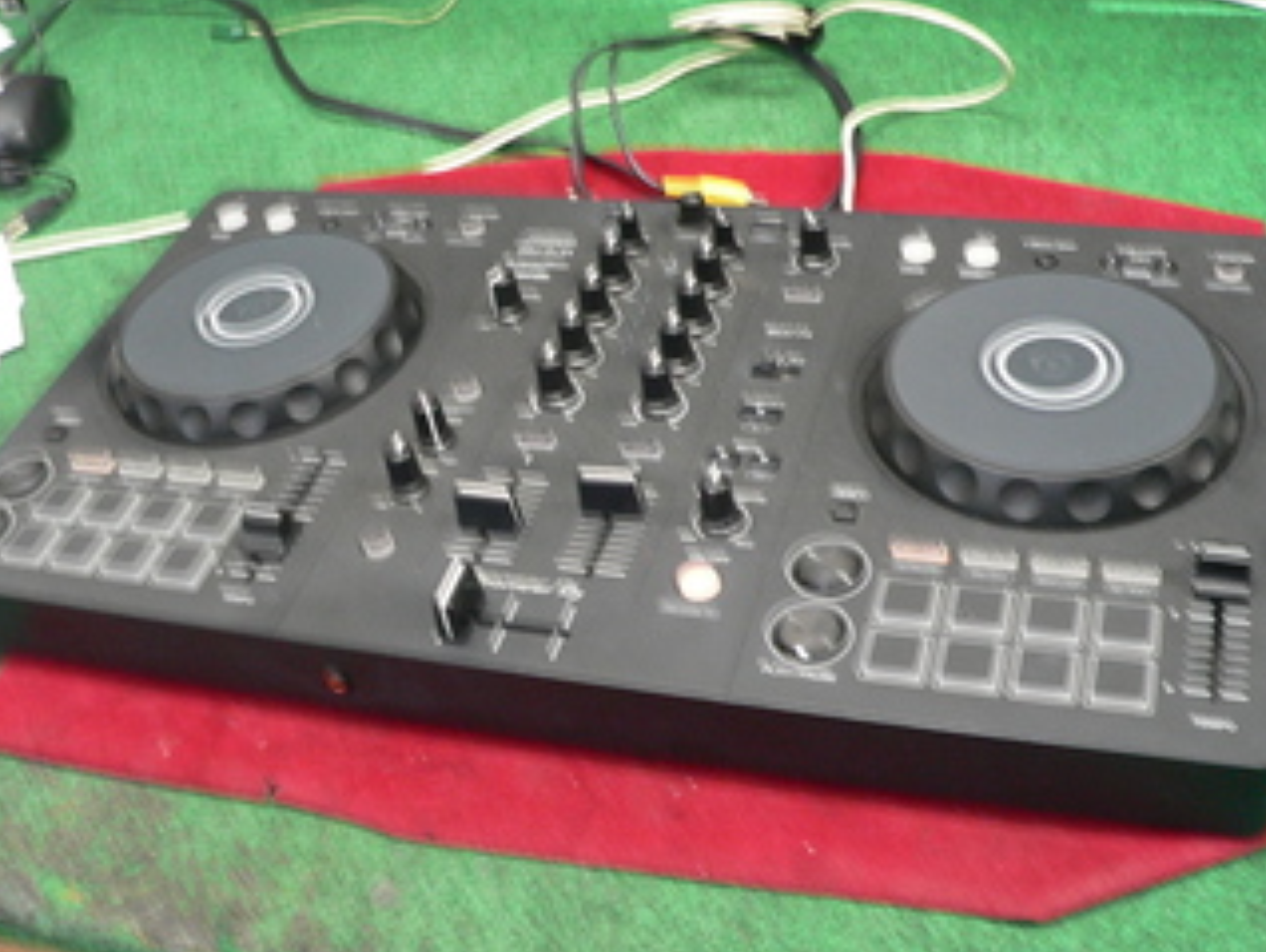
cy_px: 472
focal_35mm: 43
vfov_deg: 33.6
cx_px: 625
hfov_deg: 43.8
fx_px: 1574
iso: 200
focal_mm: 6
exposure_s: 1/8
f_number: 2.8
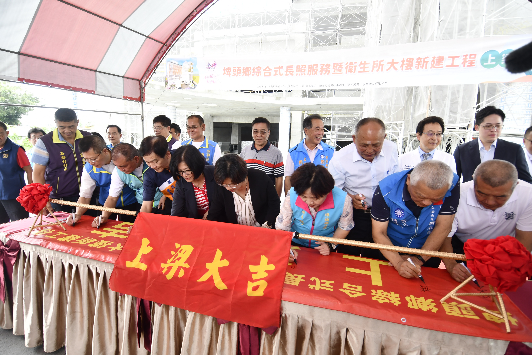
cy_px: 178
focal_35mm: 18
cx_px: 266
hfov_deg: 90.0
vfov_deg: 67.4
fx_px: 266
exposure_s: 1/160
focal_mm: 12
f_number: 4
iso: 400
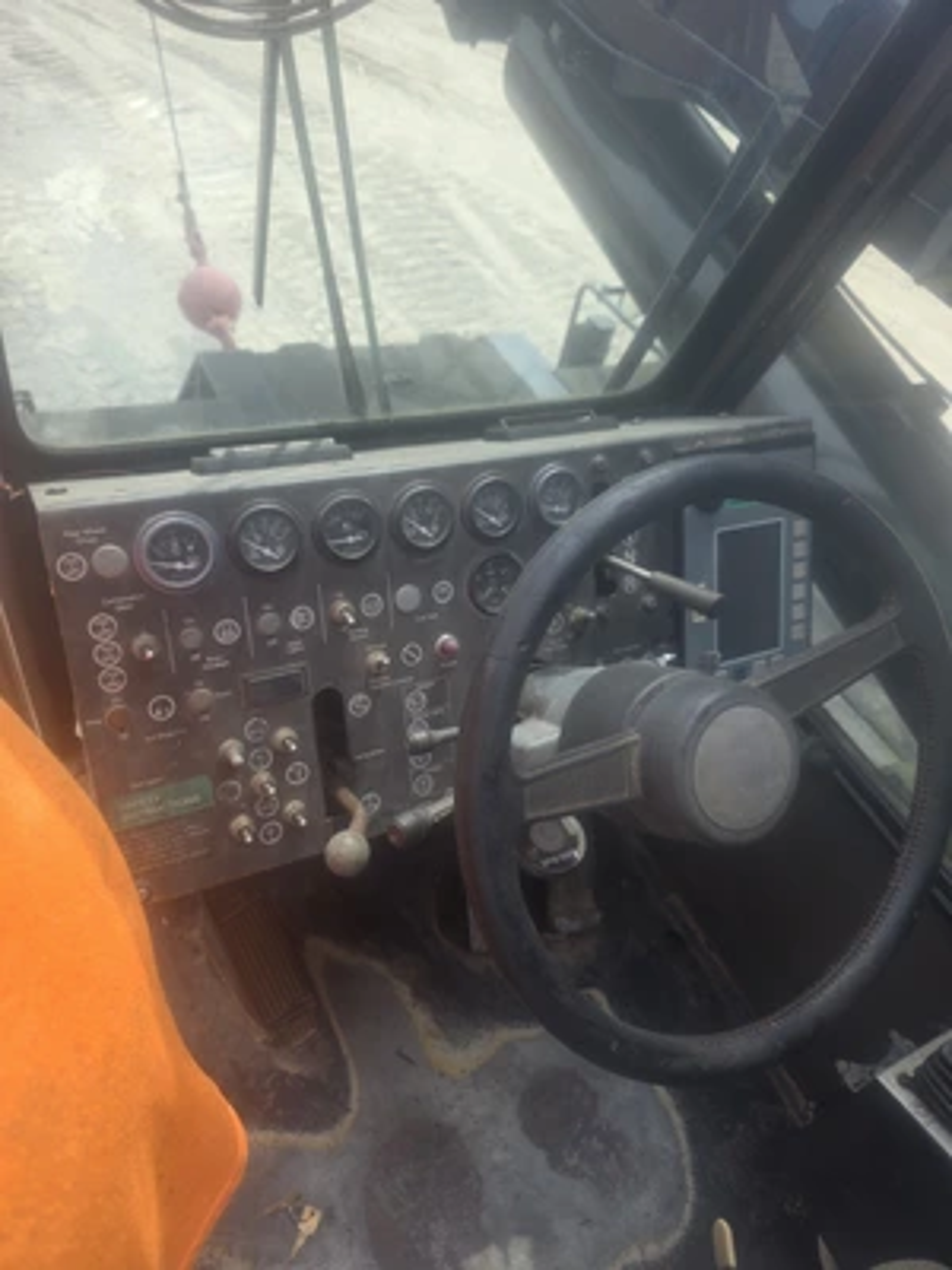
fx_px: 843
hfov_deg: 58.9
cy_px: 635
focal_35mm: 23
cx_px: 476
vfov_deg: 73.9
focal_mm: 6.3
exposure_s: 1/359
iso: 25
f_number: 1.7
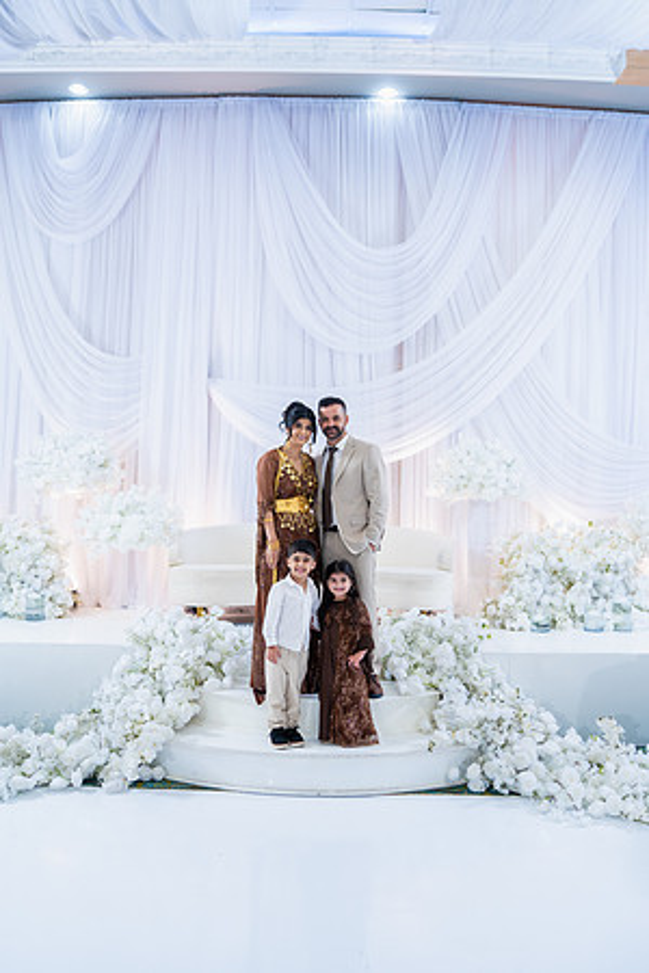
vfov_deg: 65.5
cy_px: 486
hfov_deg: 46.4
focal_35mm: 28
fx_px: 757
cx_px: 324
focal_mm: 28
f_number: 2
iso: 320
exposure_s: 1/160
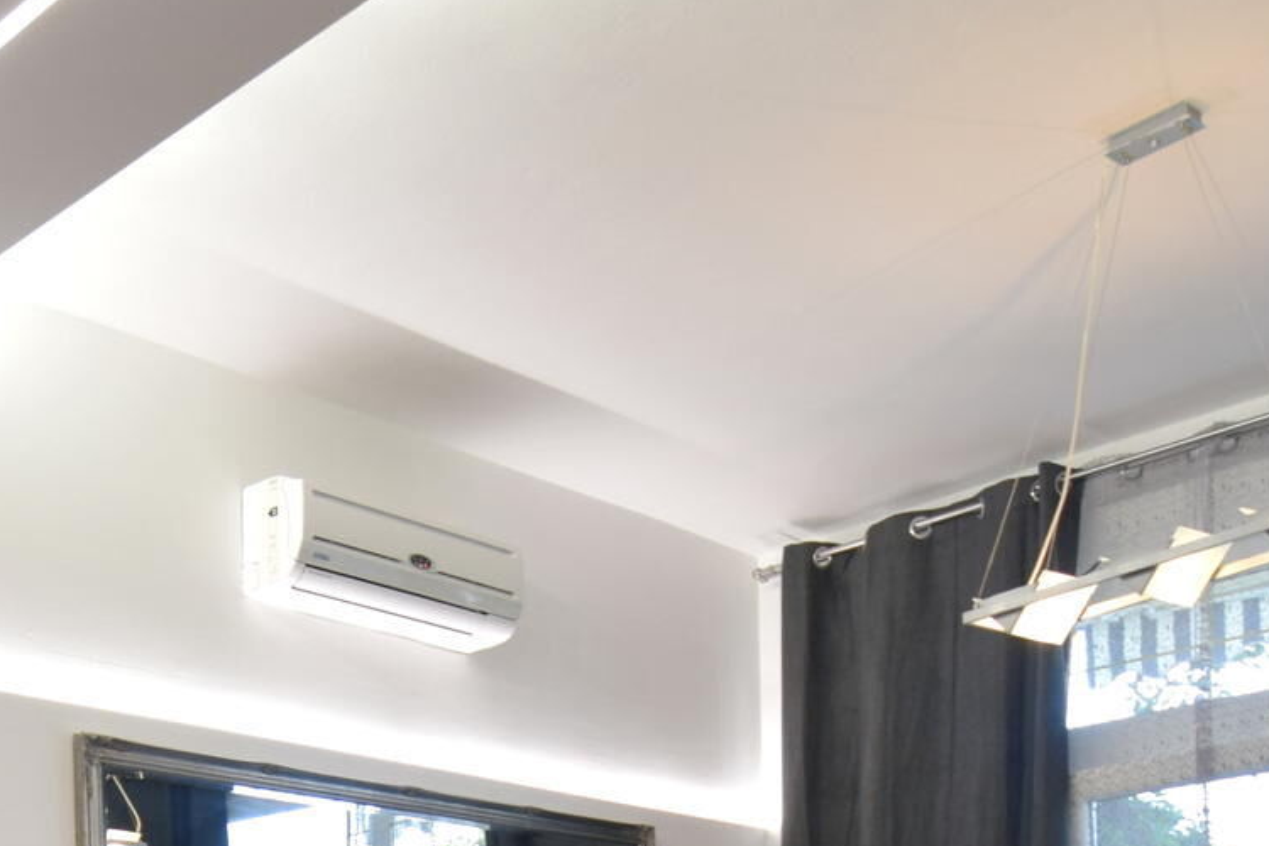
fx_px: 1692
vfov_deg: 24.2
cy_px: 1129
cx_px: 262
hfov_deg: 39.6
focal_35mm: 48
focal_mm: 10
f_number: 4
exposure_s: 1/60
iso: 400
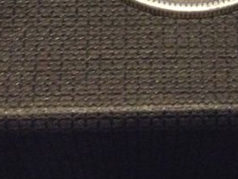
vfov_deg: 11.0
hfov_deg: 15.1
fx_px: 894
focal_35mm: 130
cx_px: 182
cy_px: -93
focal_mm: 4.28
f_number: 2.4
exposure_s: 1/15
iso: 400
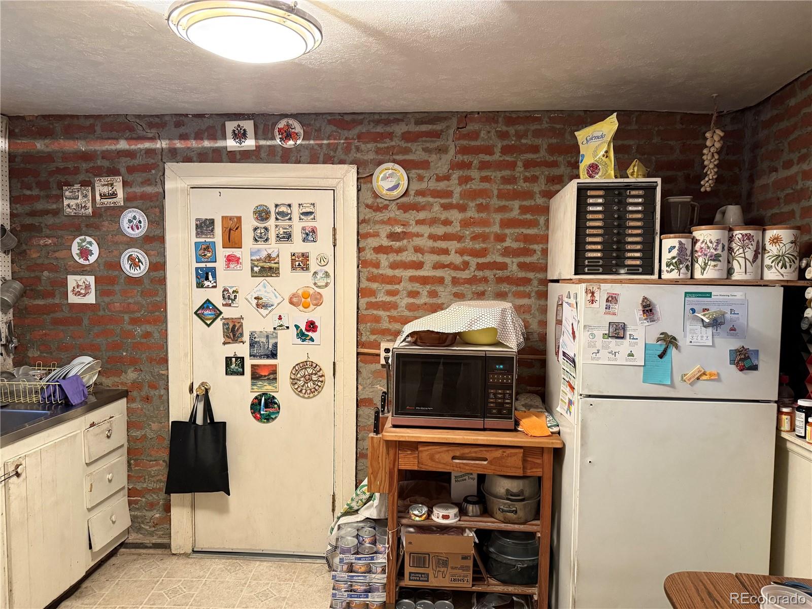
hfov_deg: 71.6
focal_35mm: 24
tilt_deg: -2.9
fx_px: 563
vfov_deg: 56.8
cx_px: 406
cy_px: 304
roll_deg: -0.9
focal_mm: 6.76
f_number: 1.78
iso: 500
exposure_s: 1/60
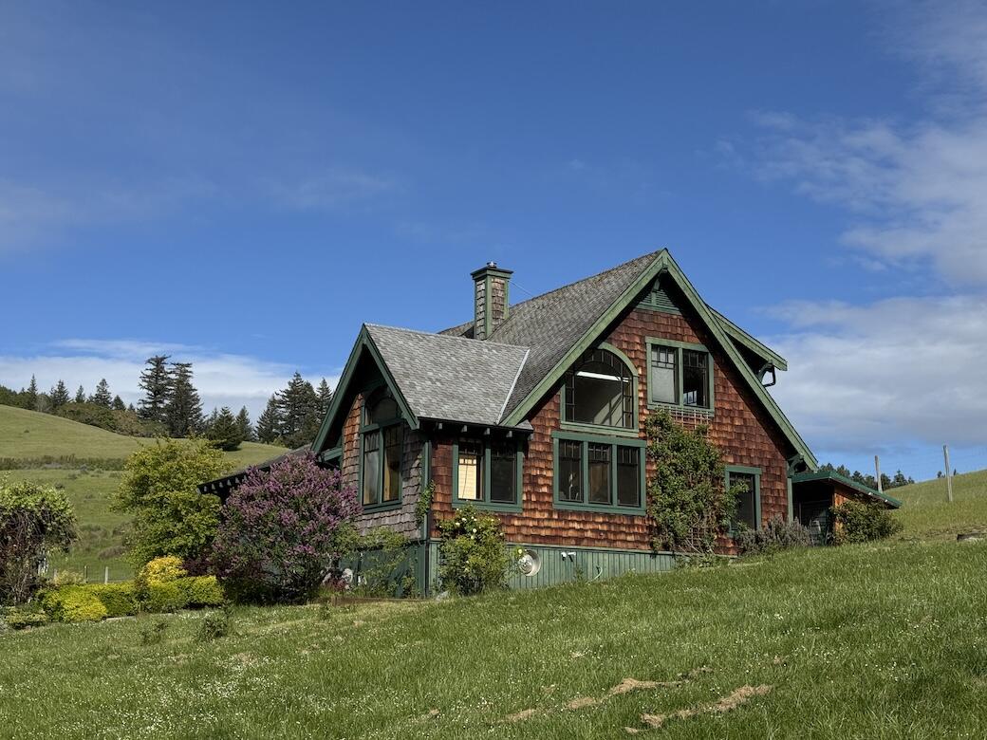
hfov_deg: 39.7
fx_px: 1369
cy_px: 370
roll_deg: -0.8
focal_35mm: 48
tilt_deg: +10.8
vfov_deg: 30.3
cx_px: 494
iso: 64
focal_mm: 6.76
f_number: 1.78
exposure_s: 1/6410
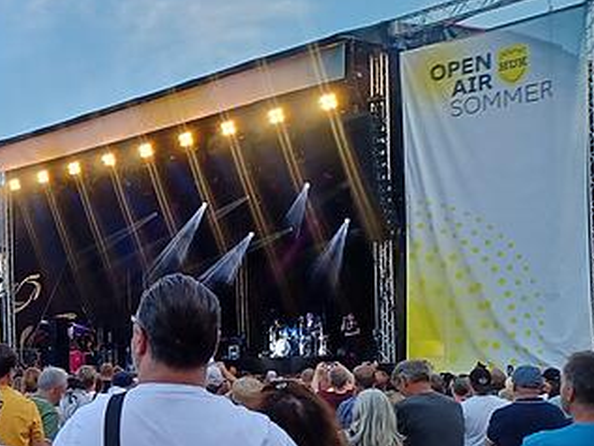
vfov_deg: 23.1
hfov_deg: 27.2
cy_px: 335
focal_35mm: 63
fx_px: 1081
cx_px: -114
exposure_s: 1/50
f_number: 1.8
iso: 80
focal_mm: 4.6
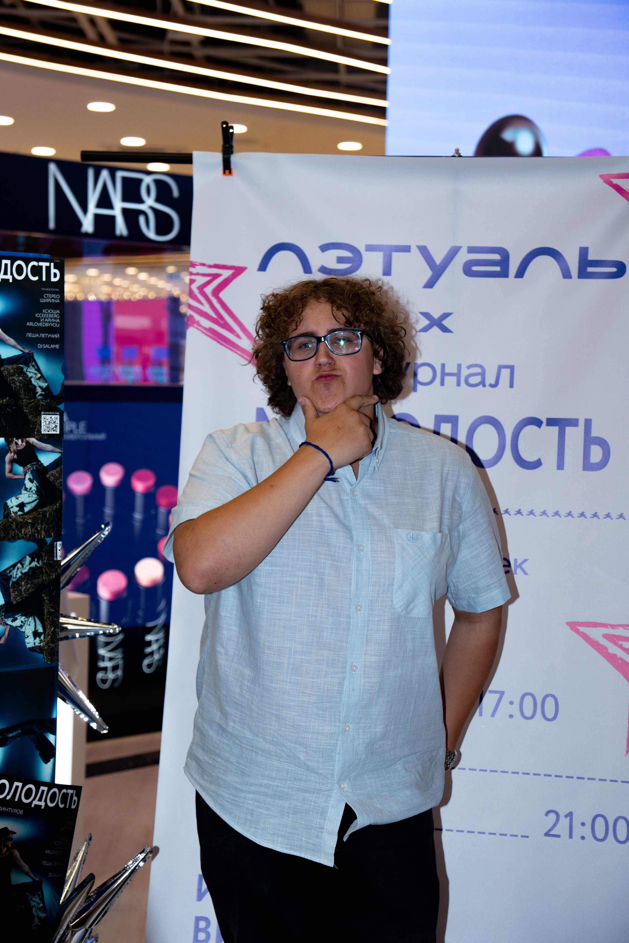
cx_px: 314
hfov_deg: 20.6
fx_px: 1730
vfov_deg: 30.5
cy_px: 472
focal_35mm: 66
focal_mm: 44
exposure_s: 1/250
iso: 400
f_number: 3.5
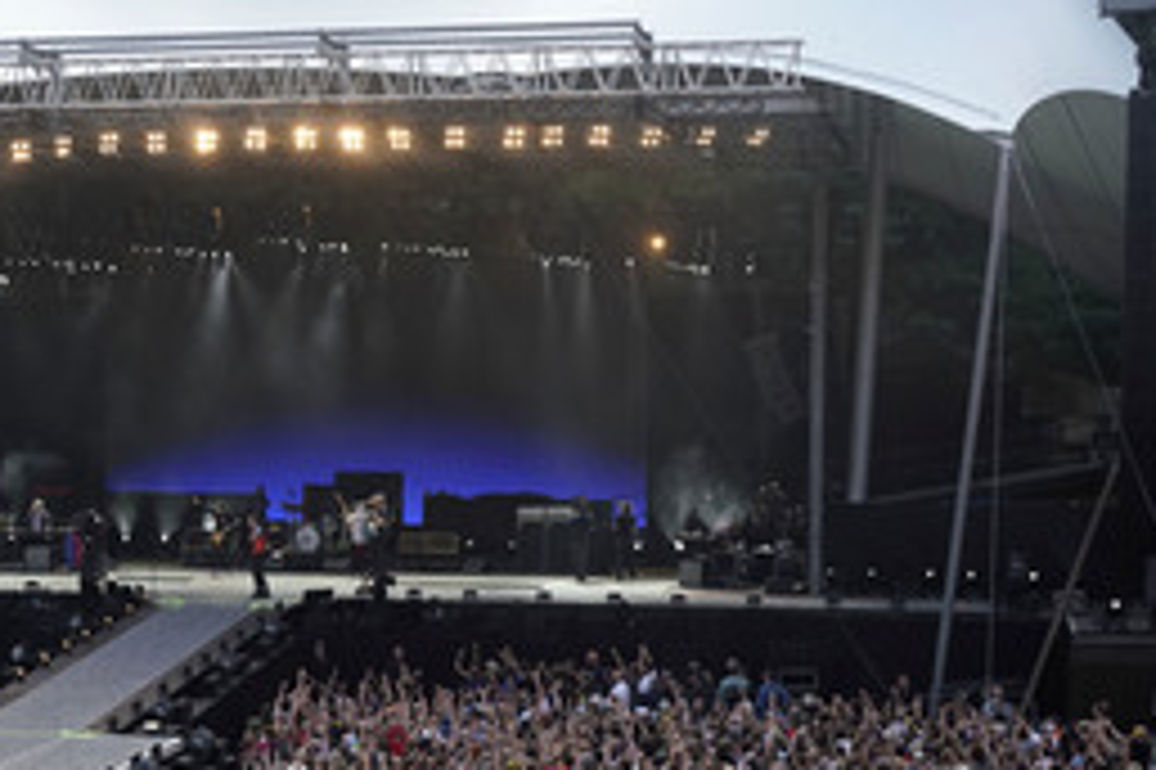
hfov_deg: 25.4
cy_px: 558
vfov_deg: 17.2
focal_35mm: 79
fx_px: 2535
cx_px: 299
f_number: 5.6
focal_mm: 45
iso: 1250
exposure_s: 1/640
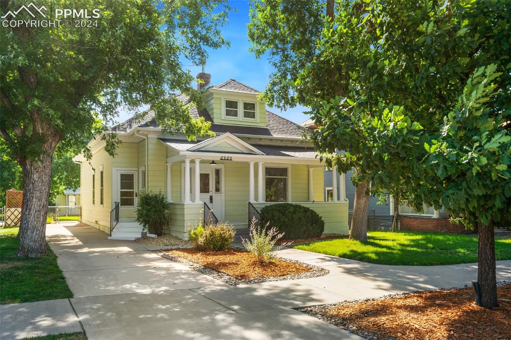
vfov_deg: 43.6
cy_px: 170
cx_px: 256
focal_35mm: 30
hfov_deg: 61.9
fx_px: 426
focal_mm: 30
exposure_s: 1/500
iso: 100
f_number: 7.1
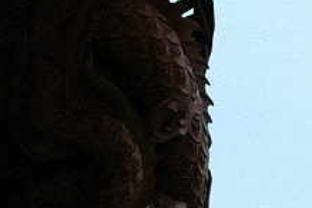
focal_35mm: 256
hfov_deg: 7.7
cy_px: 26
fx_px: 2218
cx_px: 601
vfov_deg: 5.4
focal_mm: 23
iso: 400
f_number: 2
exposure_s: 1/85
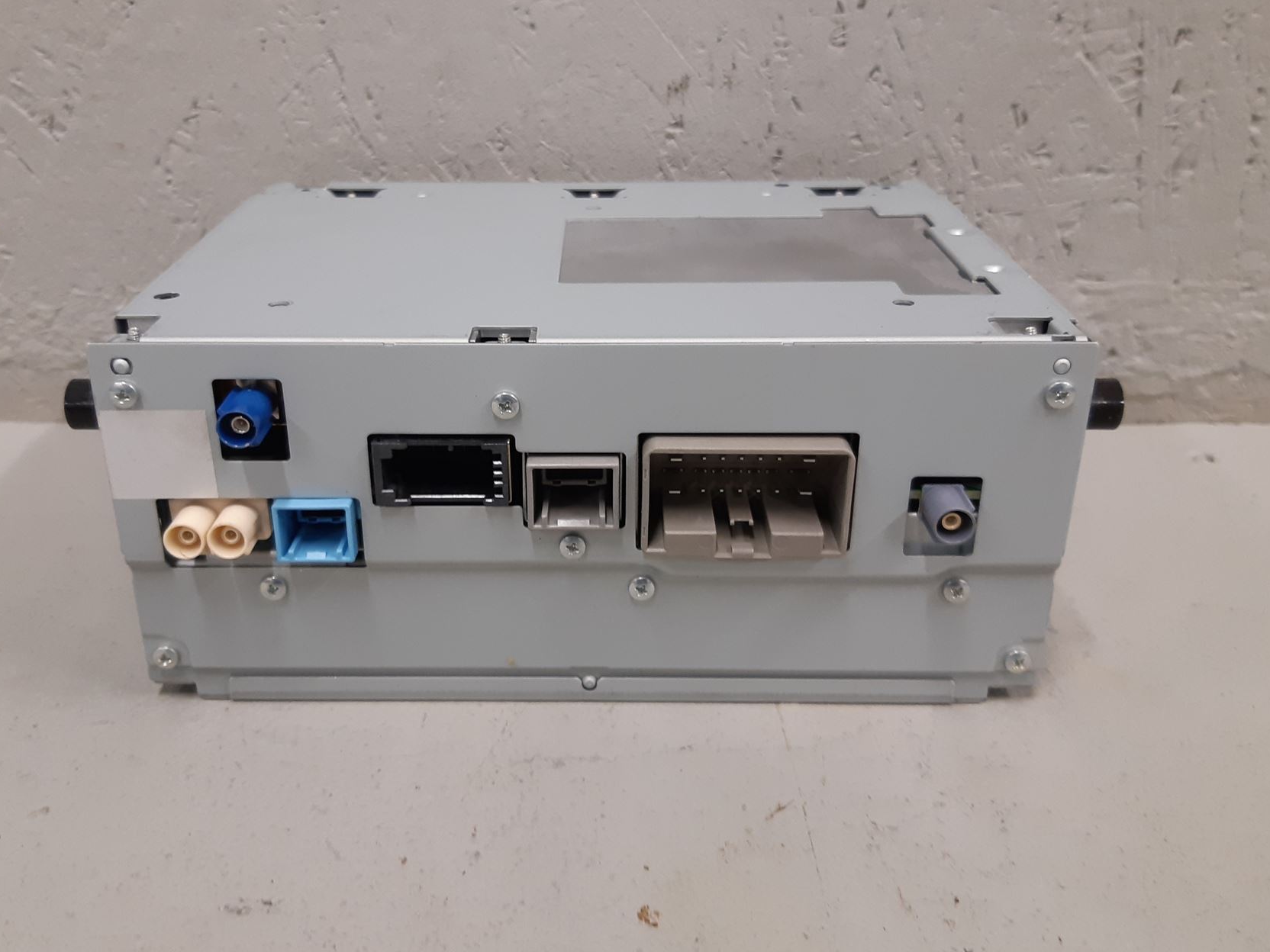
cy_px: 445
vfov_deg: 44.1
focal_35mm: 32
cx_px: 578
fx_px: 1174
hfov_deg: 56.7
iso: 125
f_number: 1.7
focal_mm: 3.93
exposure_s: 1/50
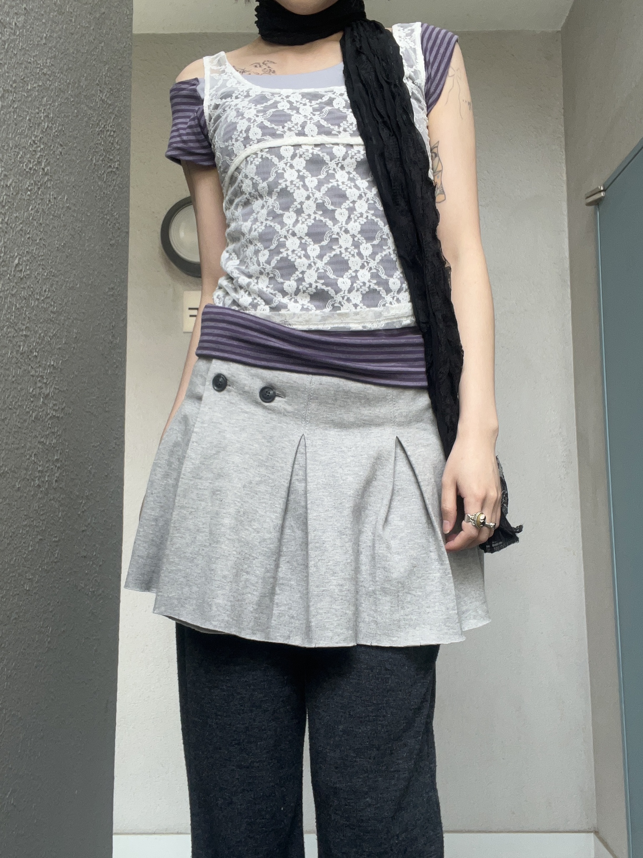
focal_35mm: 30
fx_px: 743
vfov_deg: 60.0
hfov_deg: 46.8
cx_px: 322
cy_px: 429
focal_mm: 2.71
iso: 50
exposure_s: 1/121
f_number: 2.2
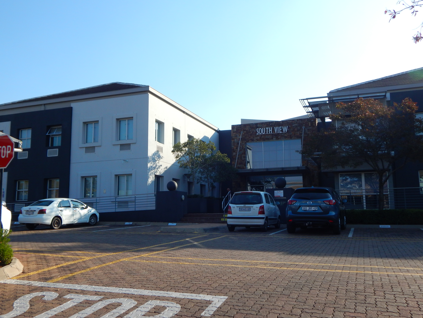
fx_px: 415
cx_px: 212
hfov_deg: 54.0
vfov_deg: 41.8
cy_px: 159
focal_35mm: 34
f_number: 3.3
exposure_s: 1/1250
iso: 125
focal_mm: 6.1
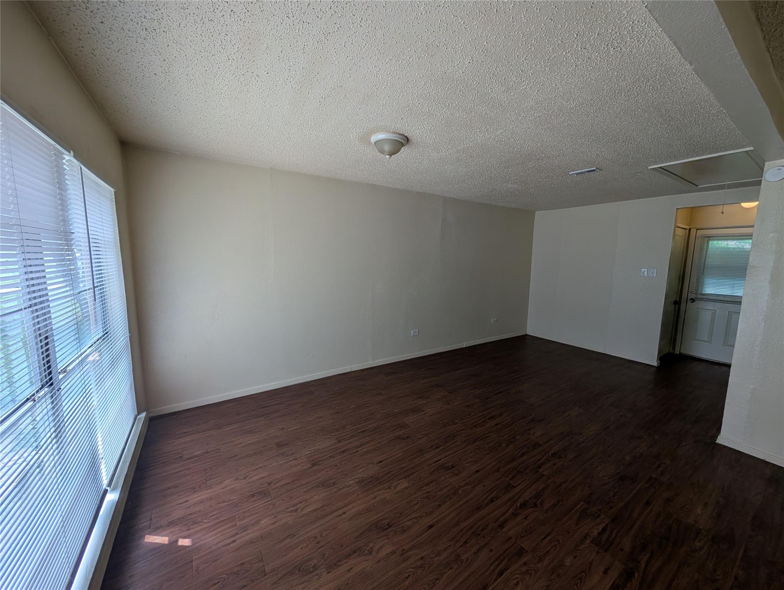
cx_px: 392
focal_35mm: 12
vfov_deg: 94.6
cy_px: 295
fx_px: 272
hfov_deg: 110.5
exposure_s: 1/688
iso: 59
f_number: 1.7
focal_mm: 2.02
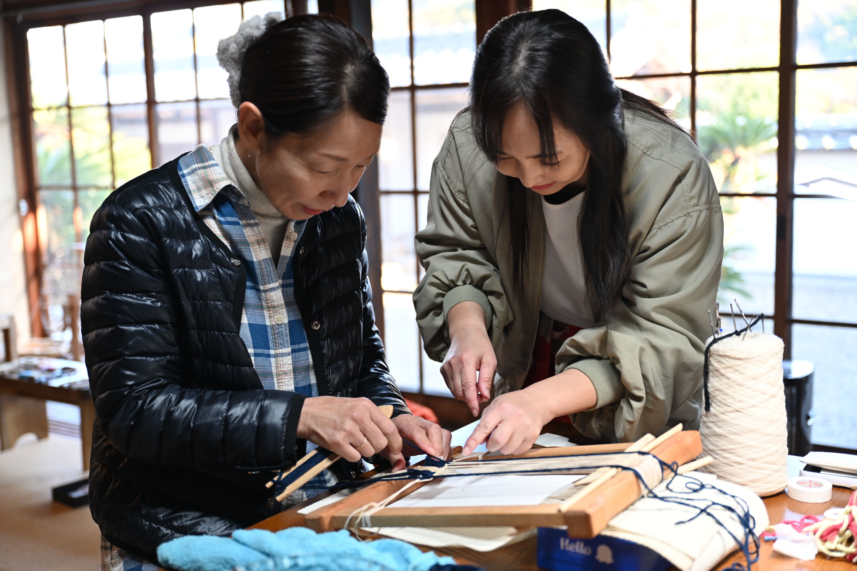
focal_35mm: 43
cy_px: 286
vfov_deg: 31.2
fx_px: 1024
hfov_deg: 45.4
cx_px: 428
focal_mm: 43
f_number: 2.8
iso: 640
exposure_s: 1/125
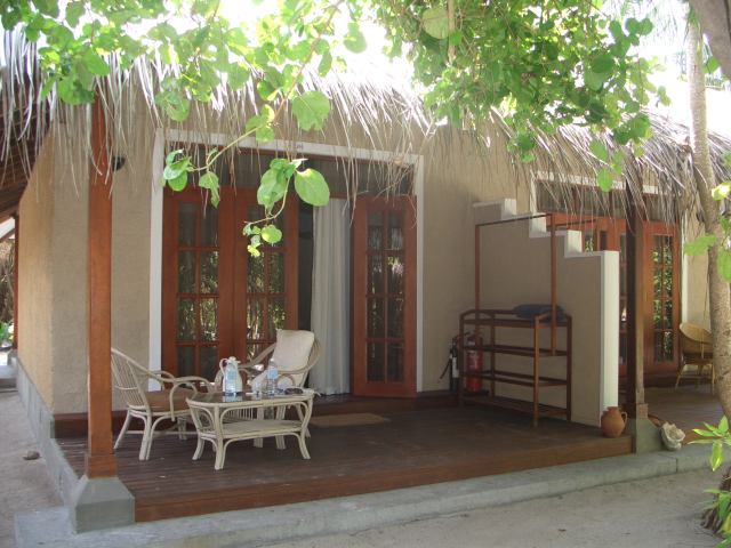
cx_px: 366
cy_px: 274
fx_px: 697
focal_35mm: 33
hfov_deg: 55.4
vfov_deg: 42.9
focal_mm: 7.1
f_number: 2.8
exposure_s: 1/60
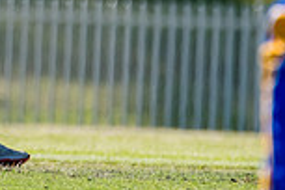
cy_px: -126
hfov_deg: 0.9
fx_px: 19086
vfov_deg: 0.6
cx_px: -30
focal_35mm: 2411
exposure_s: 1/2000
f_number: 6.3
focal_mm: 600
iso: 640
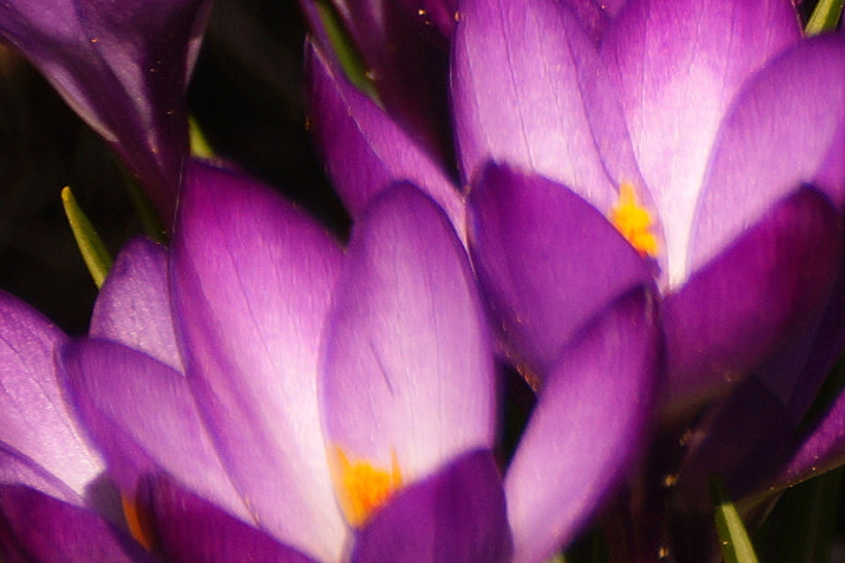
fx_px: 35422
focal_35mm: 1510
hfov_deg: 1.4
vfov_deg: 0.9
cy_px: 73
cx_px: 805
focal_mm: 300
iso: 200
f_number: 5.6
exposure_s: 1/800
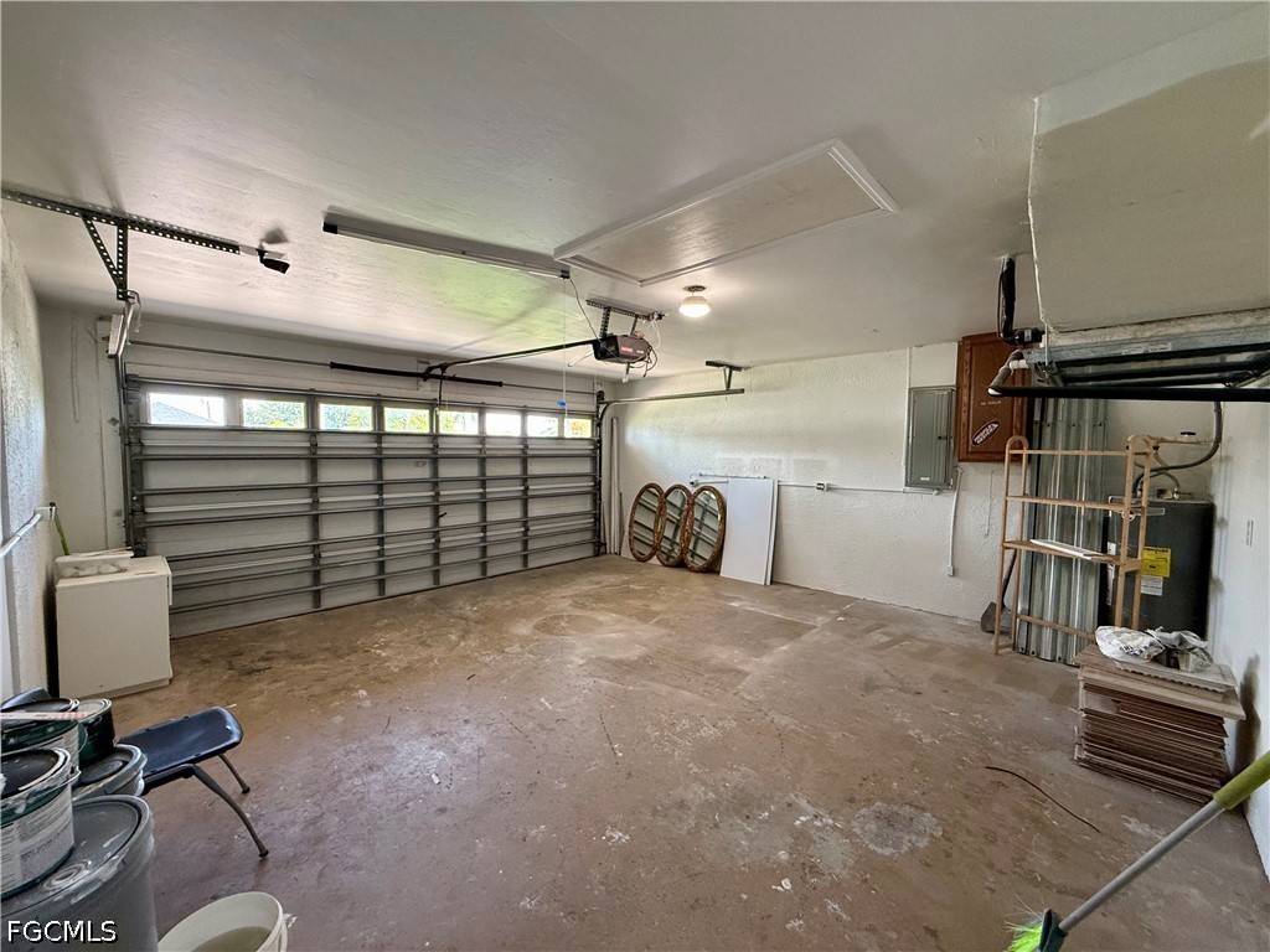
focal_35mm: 14
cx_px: 635
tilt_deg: -3.1
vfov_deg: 85.7
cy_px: 476
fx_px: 514
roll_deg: -0.5
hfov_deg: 102.1
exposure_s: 1/120
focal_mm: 2.22
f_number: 2.2
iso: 320
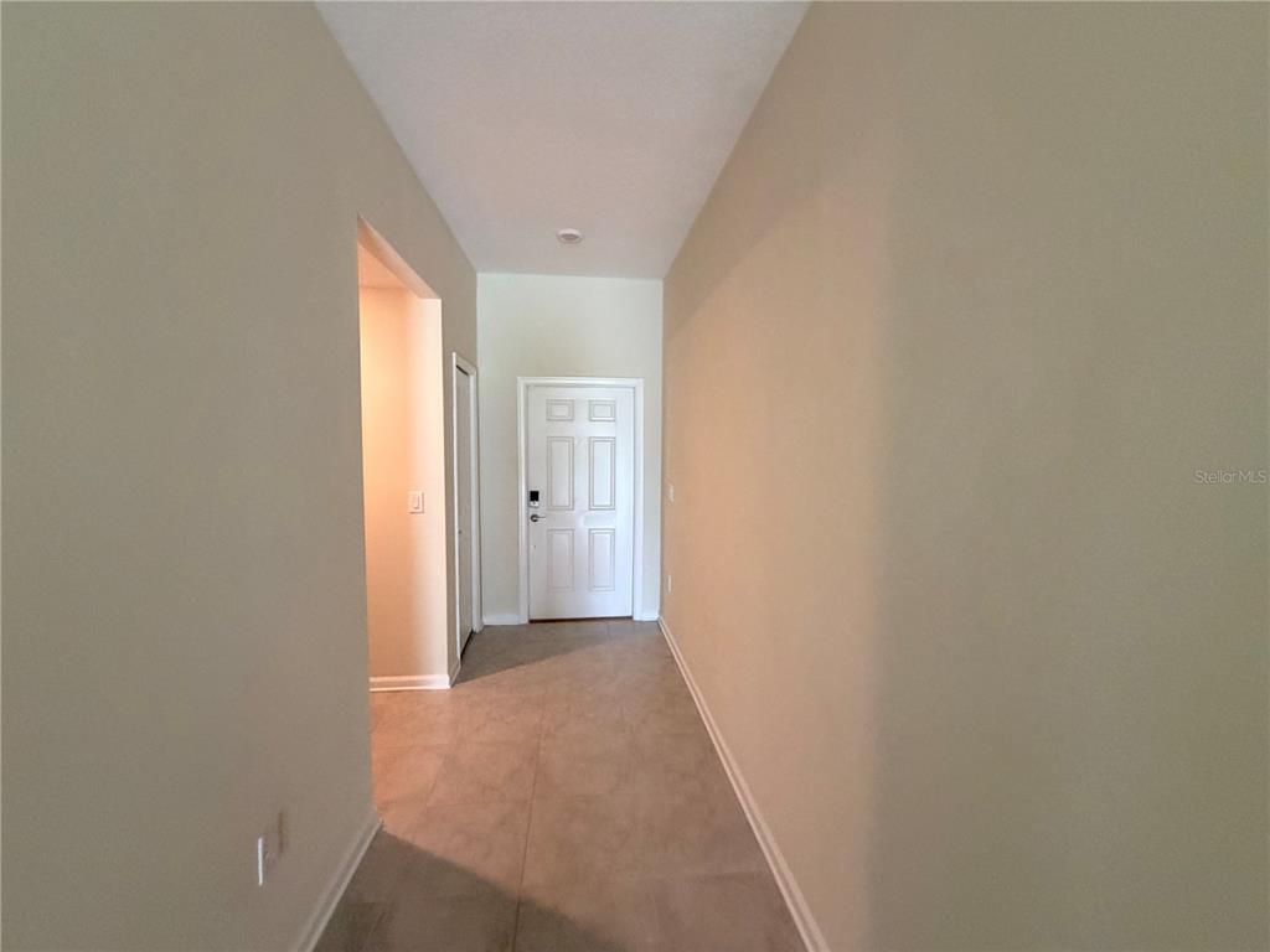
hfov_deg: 102.1
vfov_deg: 85.7
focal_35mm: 14
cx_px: 635
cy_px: 476
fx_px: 514
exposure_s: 1/69
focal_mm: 2.22
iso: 320
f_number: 2.2
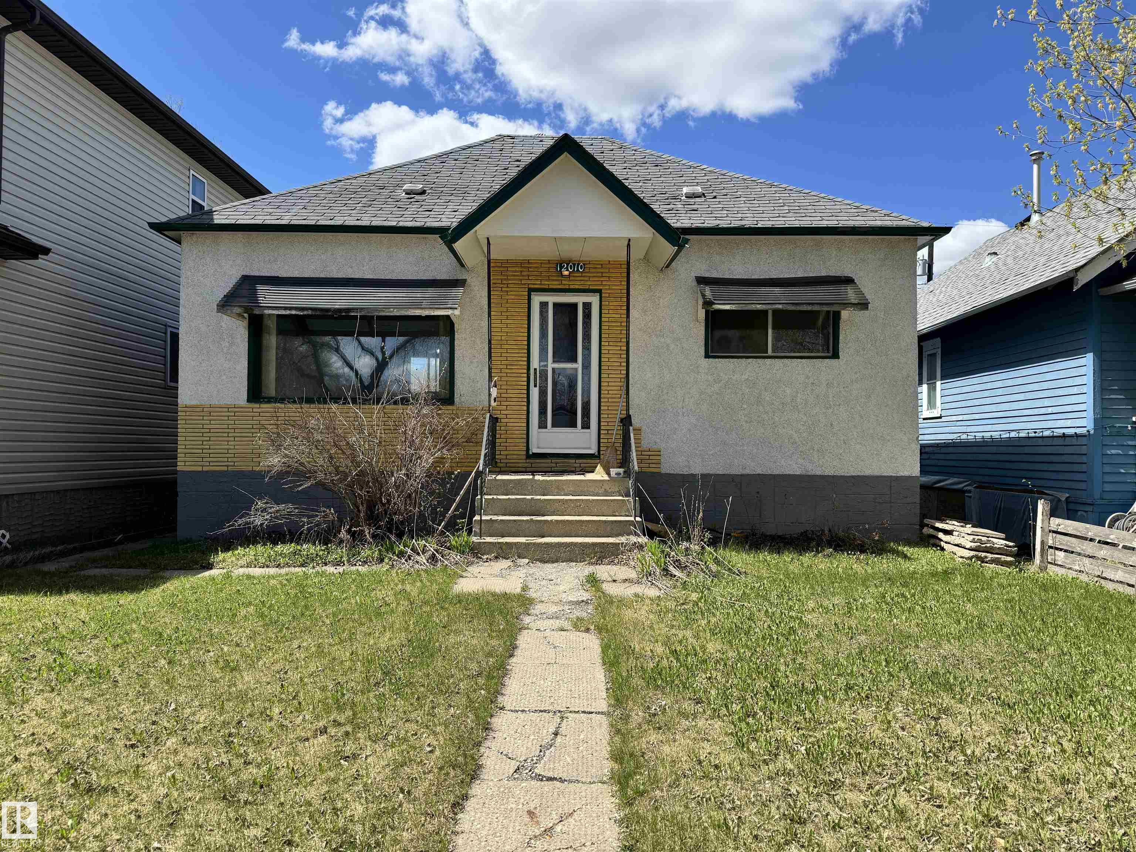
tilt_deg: +1.1
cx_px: 568
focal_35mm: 24
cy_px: 426
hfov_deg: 71.6
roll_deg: -0.6
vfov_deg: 56.8
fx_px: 788
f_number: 1.78
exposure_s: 1/3096
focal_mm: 6.76
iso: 80
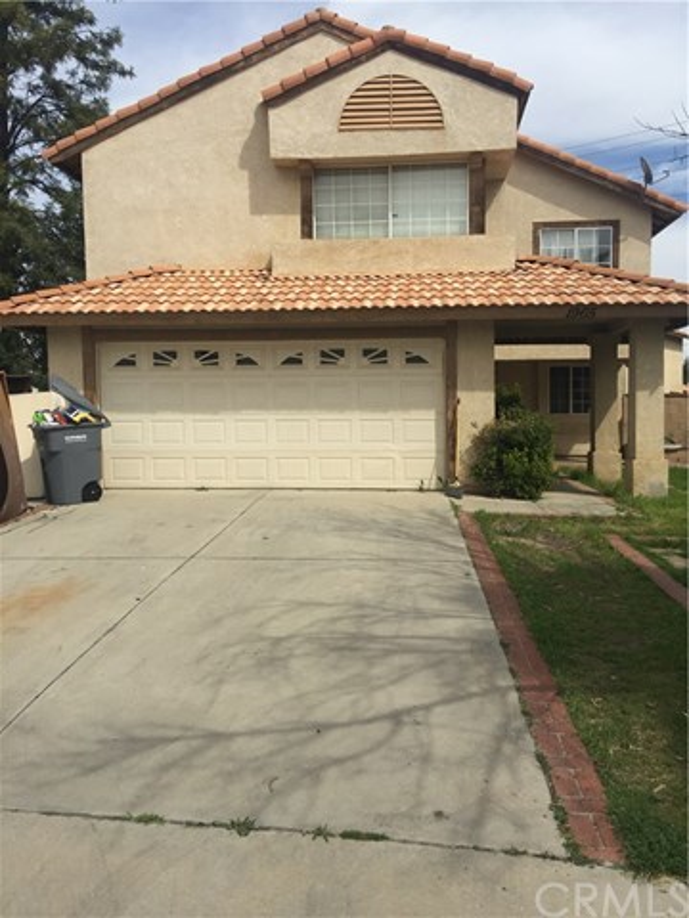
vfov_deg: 61.7
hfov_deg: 48.2
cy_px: 459
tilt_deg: -0.4
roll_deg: -0.9
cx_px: 344
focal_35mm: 29
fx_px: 770
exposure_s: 1/2825
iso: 32
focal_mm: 4.15
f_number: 2.2
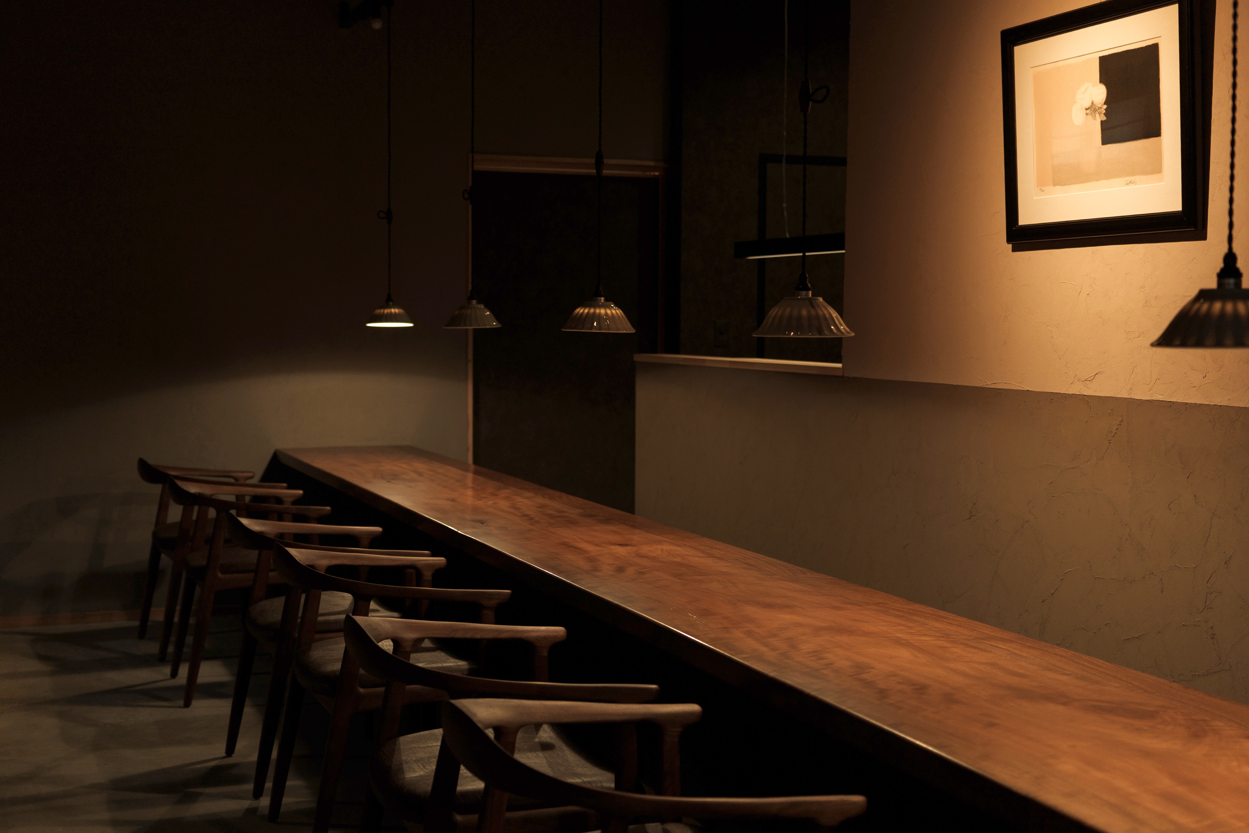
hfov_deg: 42.7
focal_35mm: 46
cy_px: 401
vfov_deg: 29.2
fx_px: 1596
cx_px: 571
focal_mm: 36
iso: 250
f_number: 2.8
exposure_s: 1/100
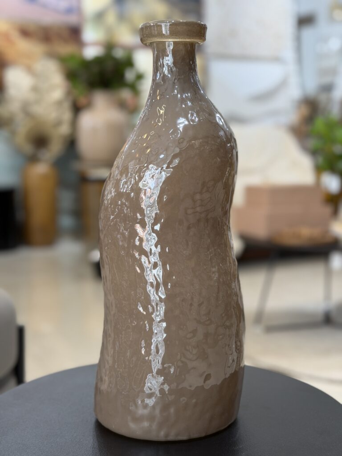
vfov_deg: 39.7
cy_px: 228
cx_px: 171
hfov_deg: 30.3
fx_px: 632
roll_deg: -0.6
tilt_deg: -6.6
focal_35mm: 48
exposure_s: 1/60
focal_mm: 6.76
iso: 125
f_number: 1.78
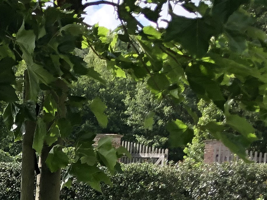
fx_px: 948
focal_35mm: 123
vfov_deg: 11.3
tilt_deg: -9.9
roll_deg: -2.1
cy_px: 350
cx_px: -79
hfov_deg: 15.3
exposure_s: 1/665
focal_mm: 4
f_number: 1.8
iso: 20
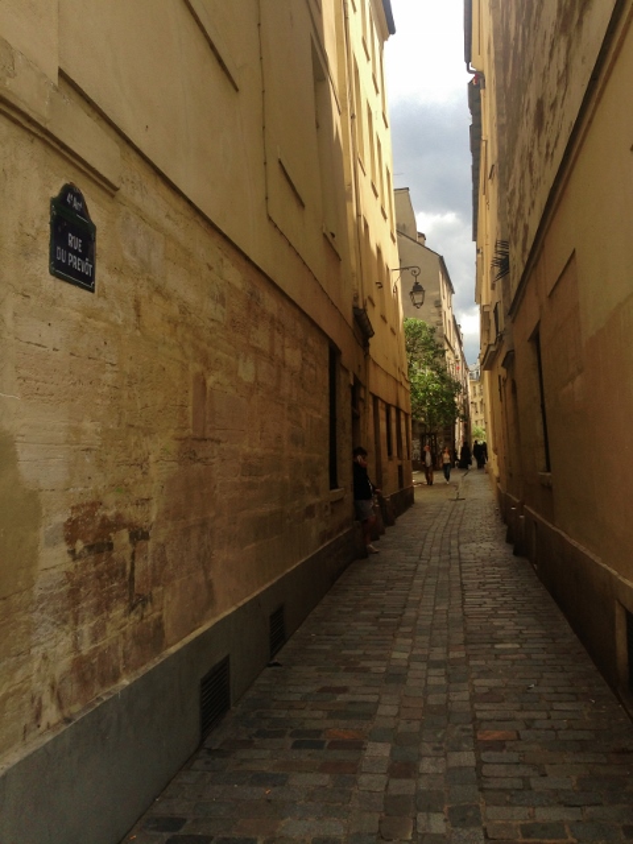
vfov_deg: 55.4
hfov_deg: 42.9
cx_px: 316
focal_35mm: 33
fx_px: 805
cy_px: 422
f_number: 2.4
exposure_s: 1/763
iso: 50
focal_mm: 4.13
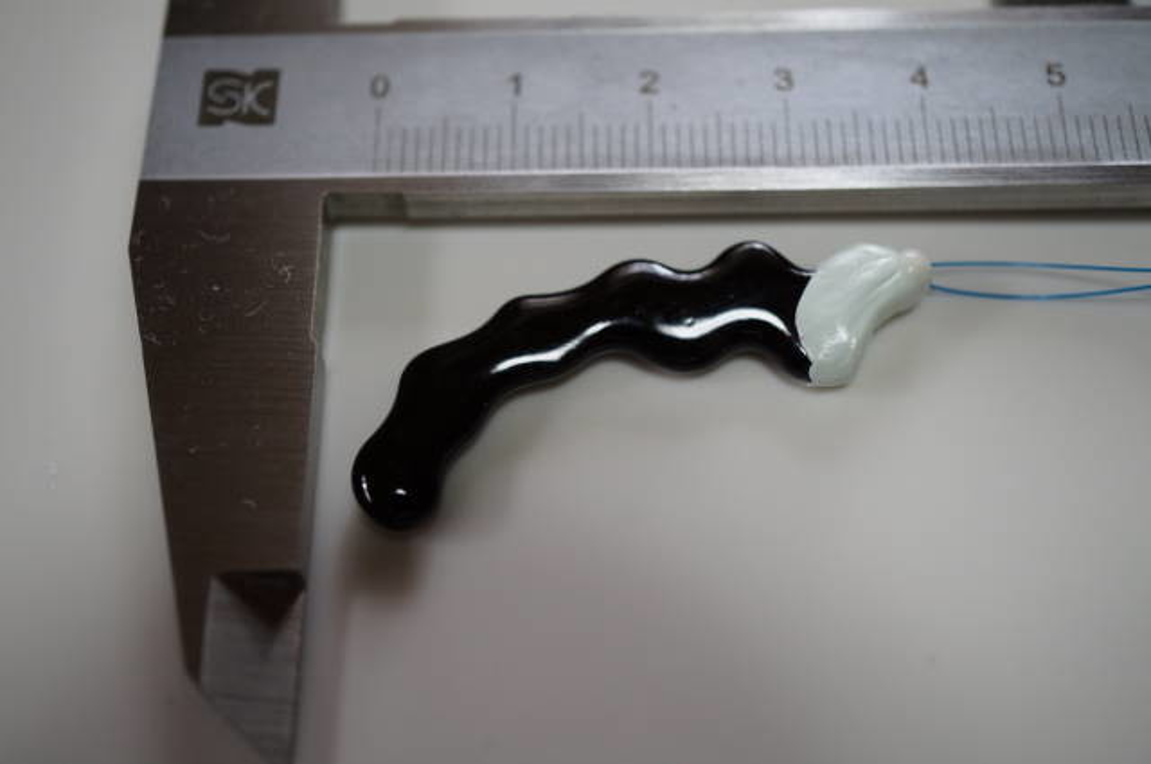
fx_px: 1437
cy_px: 382
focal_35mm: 45
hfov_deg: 43.7
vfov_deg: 29.8
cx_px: 576
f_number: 4
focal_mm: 30
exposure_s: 1/100
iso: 400
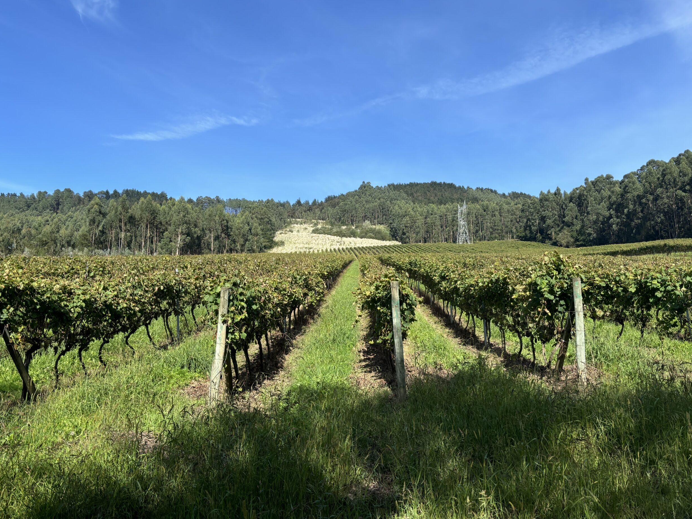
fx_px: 540
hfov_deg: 65.3
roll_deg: -1.4
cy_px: 254
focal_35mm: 27
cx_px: 348
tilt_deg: +11.6
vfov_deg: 51.4
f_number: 1.6
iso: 50
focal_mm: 5.96
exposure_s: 1/2062
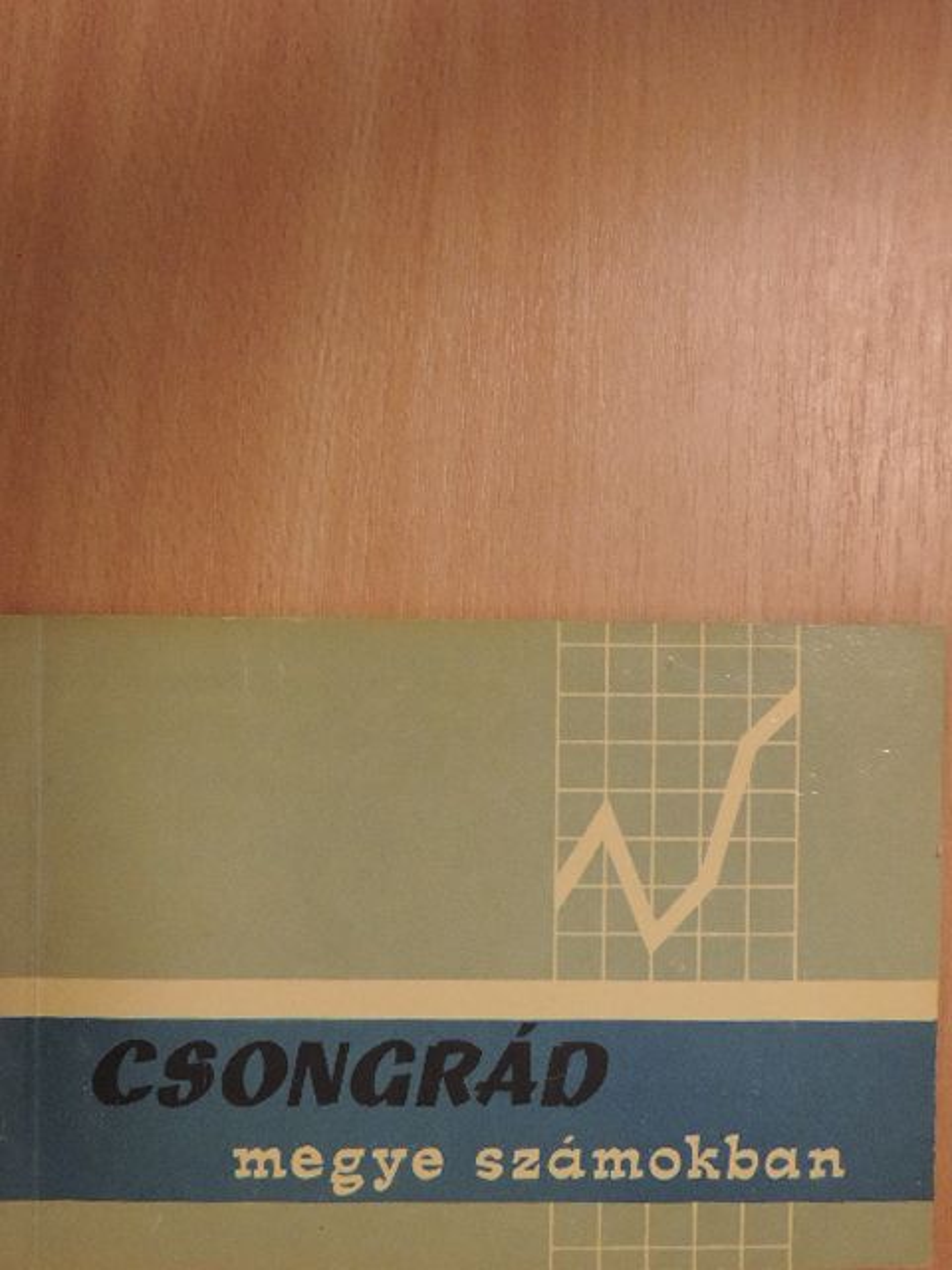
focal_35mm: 40
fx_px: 1467
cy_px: 635
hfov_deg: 36.0
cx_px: 476
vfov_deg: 46.8
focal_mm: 7.1
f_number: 3.3
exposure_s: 1/100
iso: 900
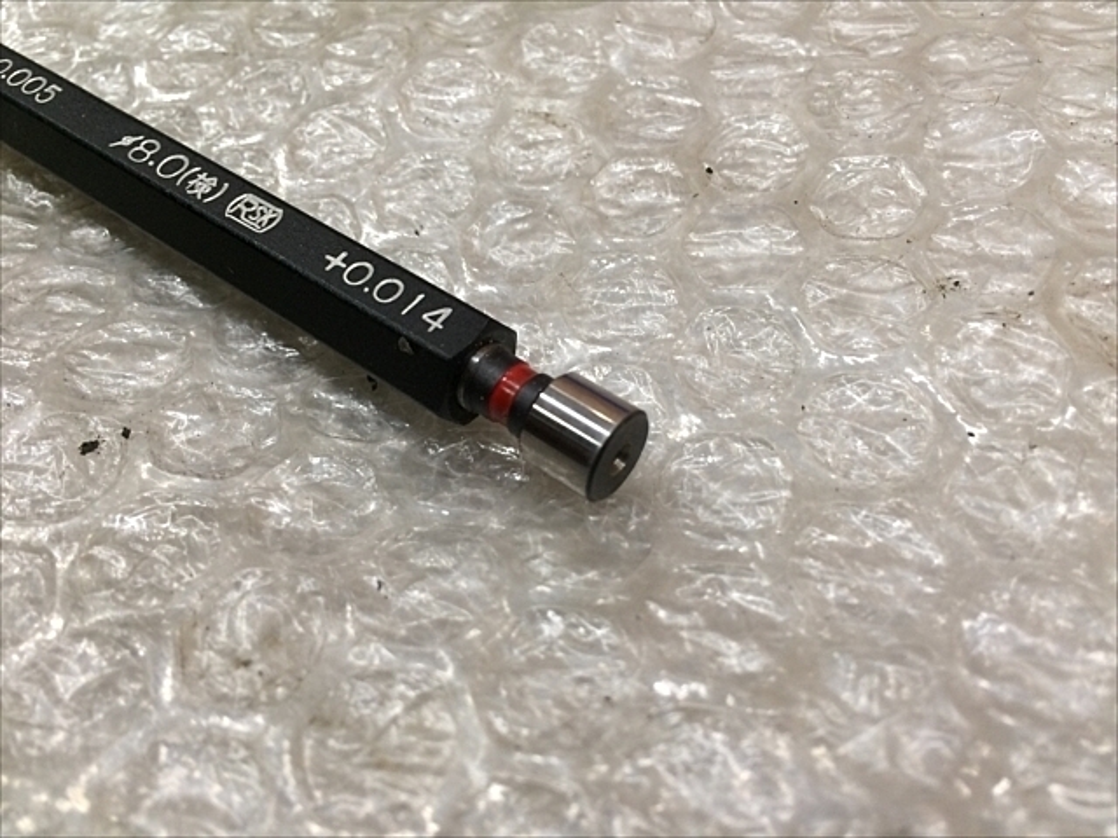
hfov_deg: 61.7
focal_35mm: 29
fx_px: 937
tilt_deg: -54.8
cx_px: 559
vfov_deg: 48.2
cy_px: 419
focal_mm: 4.15
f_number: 2.2
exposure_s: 1/30
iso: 80
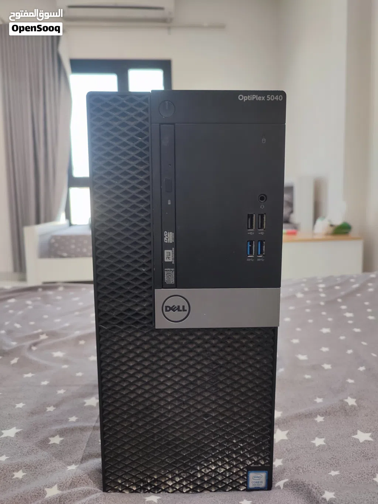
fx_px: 364
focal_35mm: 25
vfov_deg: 69.4
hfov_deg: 54.9
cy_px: 252
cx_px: 189
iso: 129
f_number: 1.9
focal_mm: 6.04
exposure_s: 1/33
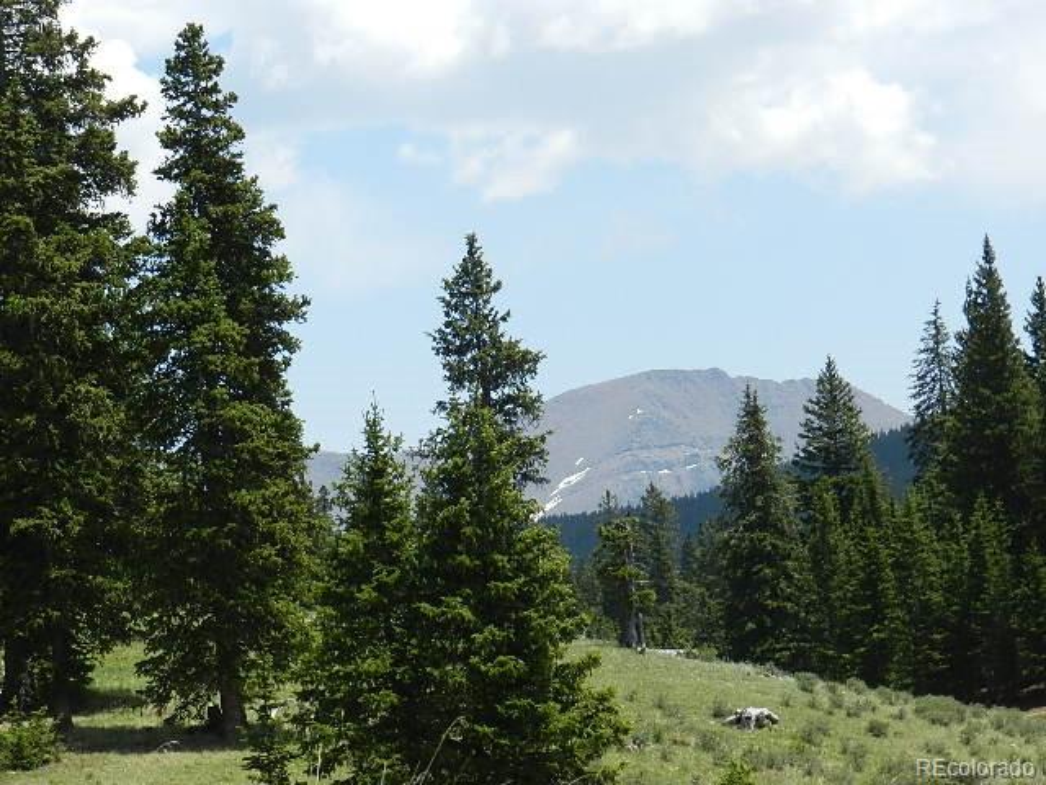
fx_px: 4381
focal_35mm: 145
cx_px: 523
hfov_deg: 13.6
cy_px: 392
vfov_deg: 10.2
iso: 160
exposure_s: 1/640
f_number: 5.1
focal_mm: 25.7
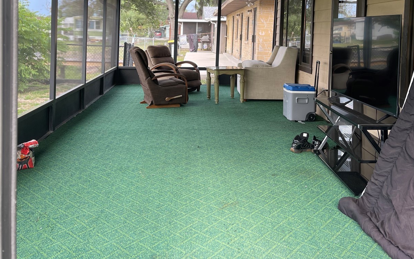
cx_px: 215
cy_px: 56
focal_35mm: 35
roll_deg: -2.0
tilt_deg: -4.2
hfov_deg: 55.3
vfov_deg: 35.3
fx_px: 395
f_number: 1.6
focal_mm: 5.1
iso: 32
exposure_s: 1/124
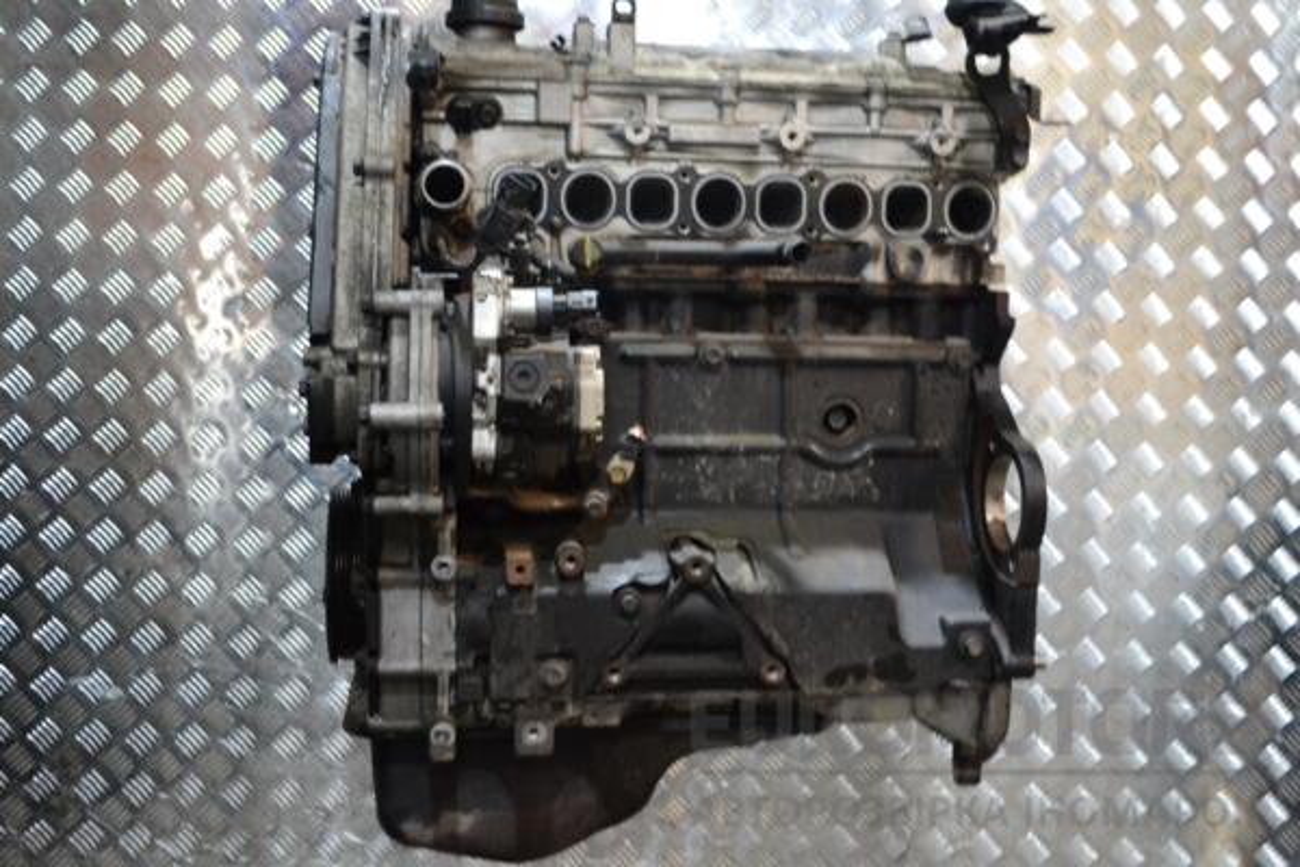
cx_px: 650
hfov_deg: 49.6
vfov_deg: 34.2
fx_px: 1408
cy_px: 434
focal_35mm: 39
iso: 2200
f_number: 4.2
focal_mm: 26
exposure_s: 1/30
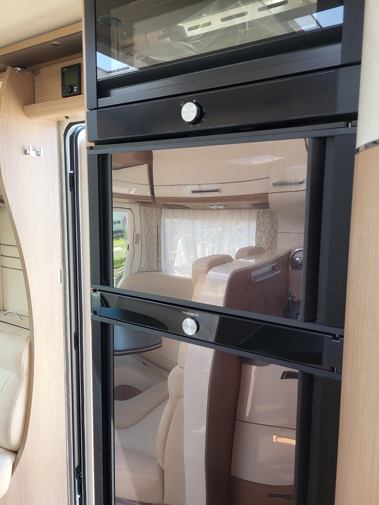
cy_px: 252
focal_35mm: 26
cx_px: 190
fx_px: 380
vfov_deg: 67.3
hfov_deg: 53.1
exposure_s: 1/100
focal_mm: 5.4
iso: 40
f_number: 1.8
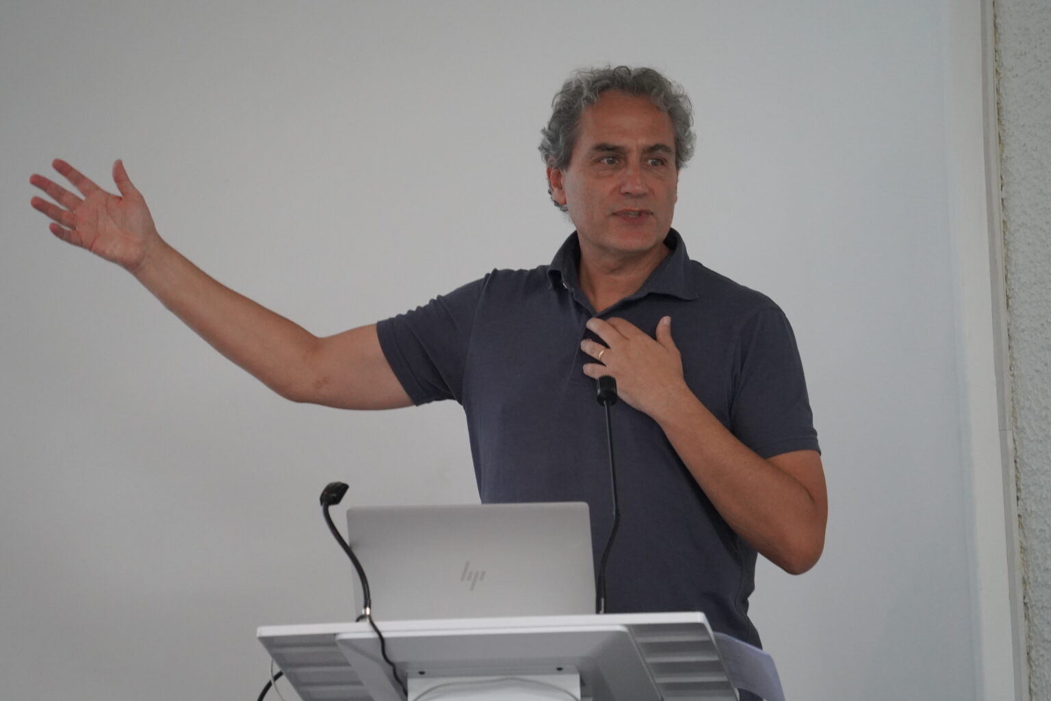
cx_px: 526
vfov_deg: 6.5
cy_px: 350
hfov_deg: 9.7
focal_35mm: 212
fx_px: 6189
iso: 8000
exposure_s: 1/250
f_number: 5.6
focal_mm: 212
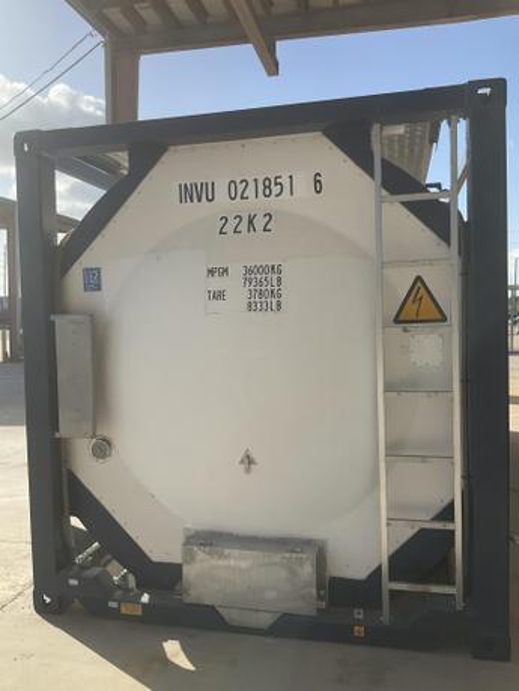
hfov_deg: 48.2
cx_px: 260
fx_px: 580
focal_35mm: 29
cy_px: 346
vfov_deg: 61.7
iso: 25
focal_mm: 3
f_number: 1.8
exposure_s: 1/1786
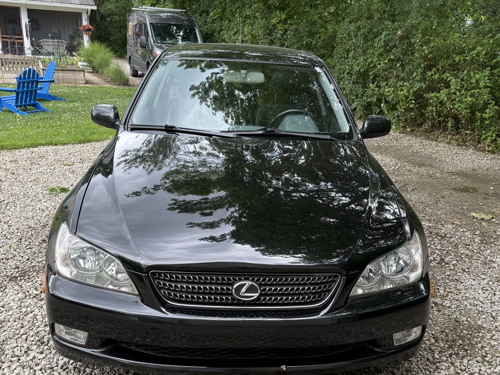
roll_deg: -2.3
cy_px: 222
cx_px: 268
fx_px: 477
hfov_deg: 55.3
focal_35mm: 33
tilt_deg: -18.8
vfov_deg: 42.8
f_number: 1.78
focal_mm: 6.76
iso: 80
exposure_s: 1/298
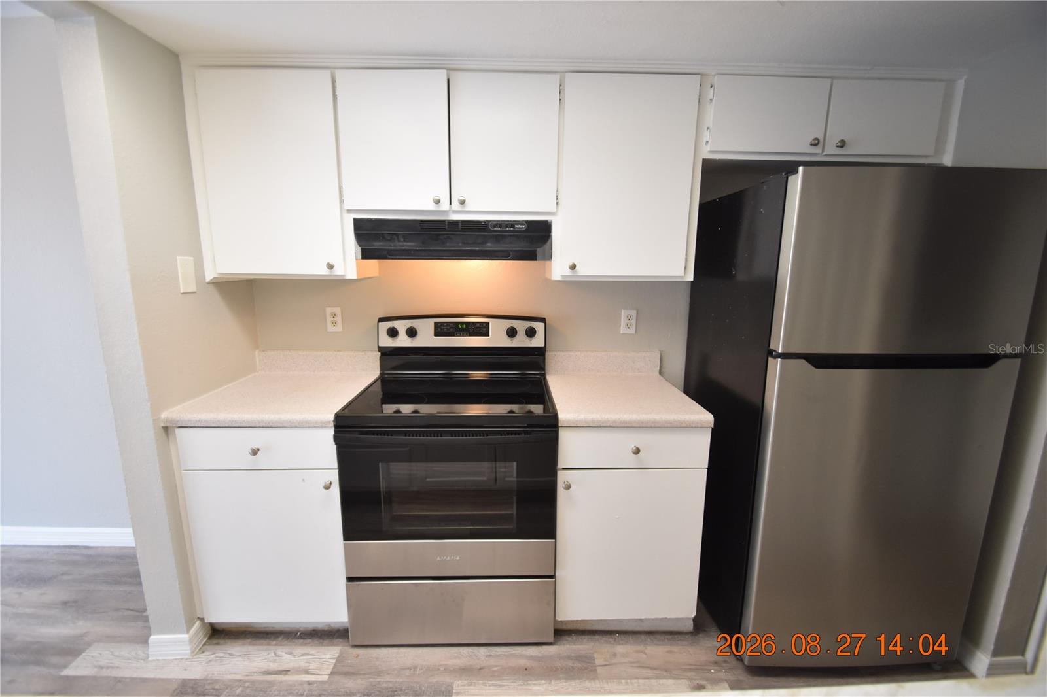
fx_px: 436
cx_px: 524
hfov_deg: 100.4
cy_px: 348
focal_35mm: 15
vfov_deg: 77.3
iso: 800
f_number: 3.5
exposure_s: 1/60
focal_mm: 10
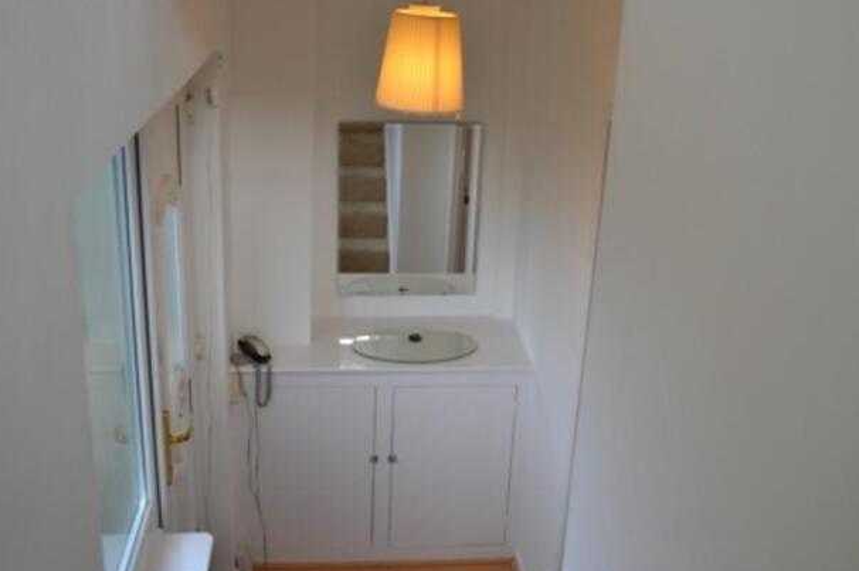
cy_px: 284
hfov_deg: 49.6
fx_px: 930
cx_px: 432
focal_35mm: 39
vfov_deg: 34.2
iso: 400
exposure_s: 1/125
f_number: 5.6
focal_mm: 24
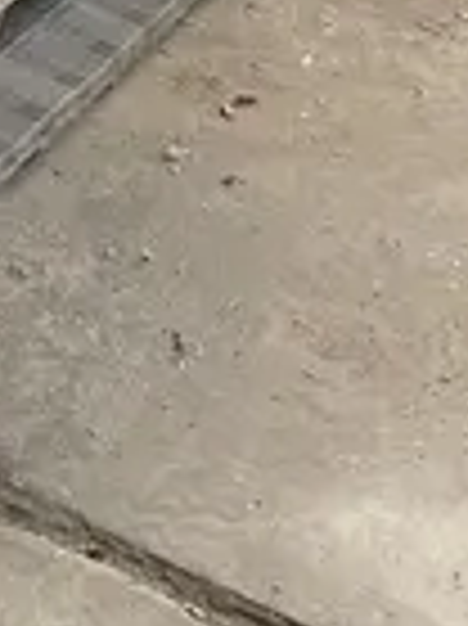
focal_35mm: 137
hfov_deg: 9.8
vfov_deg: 12.4
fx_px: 2473
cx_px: -549
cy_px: -705
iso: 32
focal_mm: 4.2
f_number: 1.6
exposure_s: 1/219
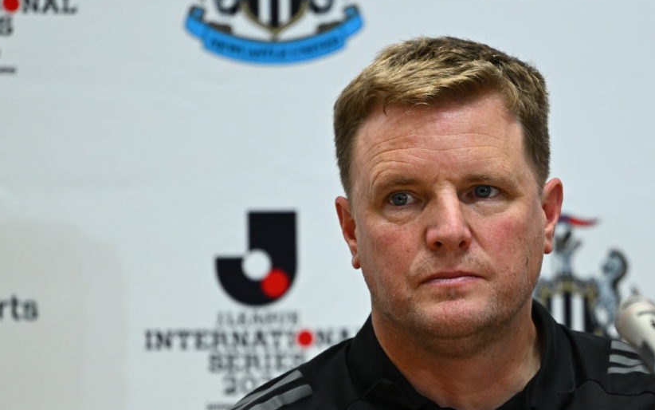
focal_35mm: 848
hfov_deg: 2.5
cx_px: 448
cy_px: 298
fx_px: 15140
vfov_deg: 1.5
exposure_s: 1/1250
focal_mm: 400
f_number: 2.8
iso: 1600
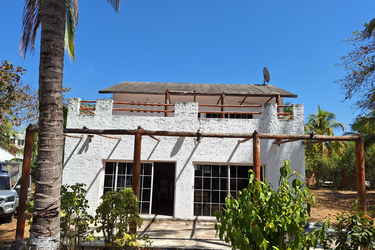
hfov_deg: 73.7
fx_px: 250
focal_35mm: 24
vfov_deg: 53.0
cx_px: 187
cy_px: 139
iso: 40
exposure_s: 1/2732
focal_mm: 5.54
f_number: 1.8
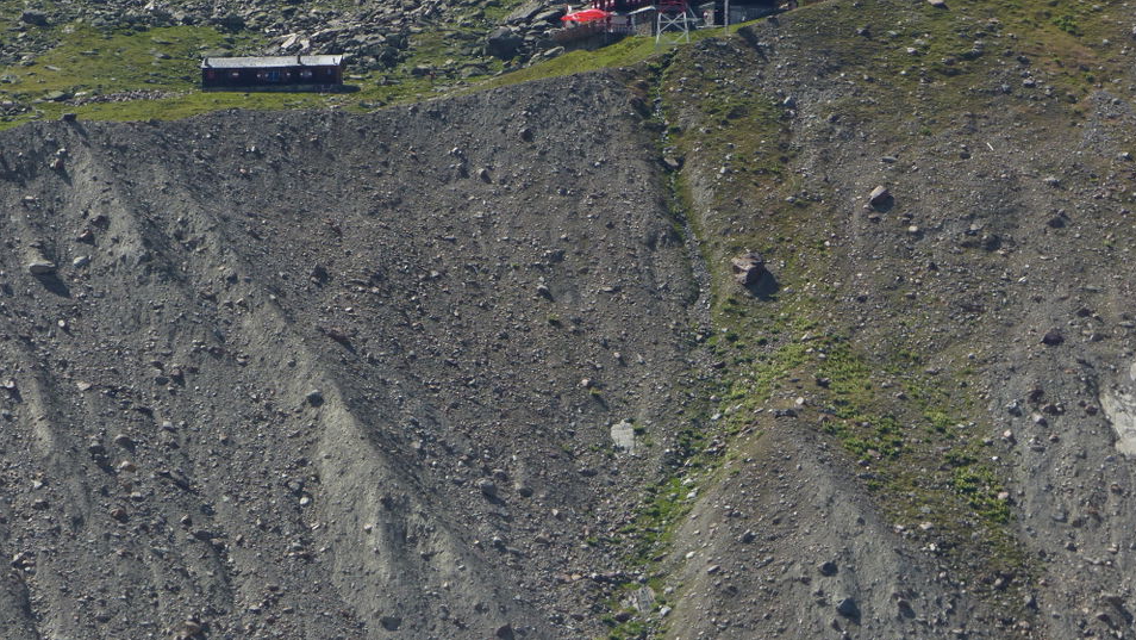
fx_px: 7923
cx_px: 569
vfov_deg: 4.6
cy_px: 285
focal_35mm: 263
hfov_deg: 8.2
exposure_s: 1/1000
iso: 100
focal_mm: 43.3
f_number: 4
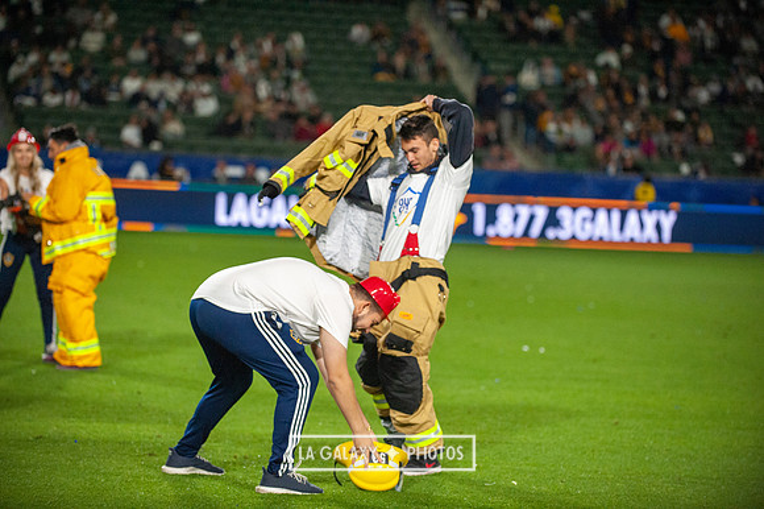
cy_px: 254
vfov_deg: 10.5
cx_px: 382
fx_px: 2757
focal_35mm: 130
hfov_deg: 15.8
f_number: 2.8
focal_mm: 130
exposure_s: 1/2500
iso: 3200
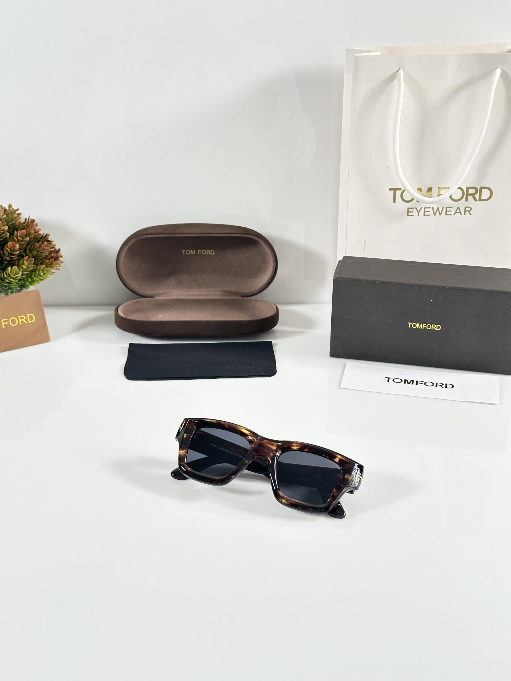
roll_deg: -0.5
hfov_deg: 30.3
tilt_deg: -25.1
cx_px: 256
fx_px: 945
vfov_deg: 39.7
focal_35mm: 48
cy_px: 340
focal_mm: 6.86
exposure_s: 1/100
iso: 125
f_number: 1.78
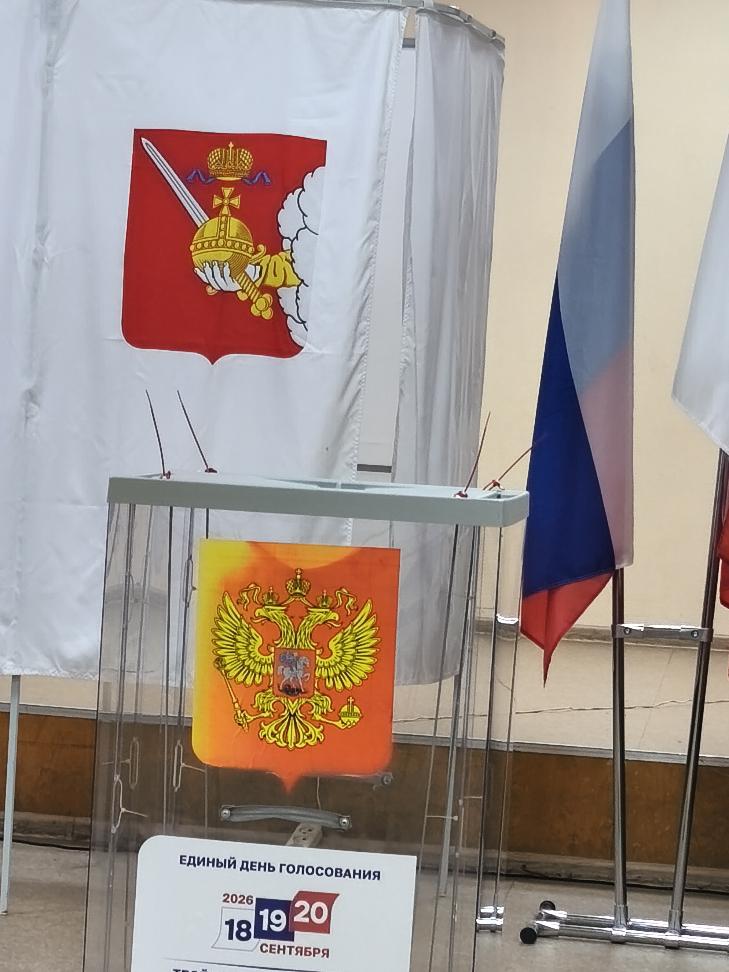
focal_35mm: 117
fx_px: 3285
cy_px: 691
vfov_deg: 16.8
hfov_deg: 12.7
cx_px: 286
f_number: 1.65
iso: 250
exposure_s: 1/50
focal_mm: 6.18
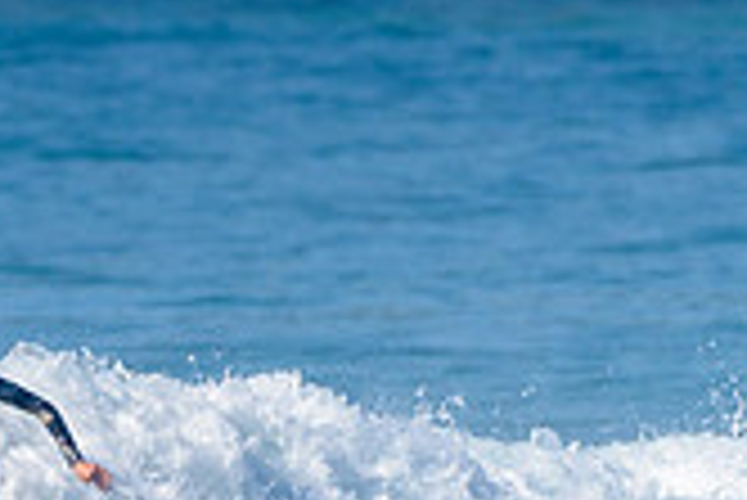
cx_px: -115
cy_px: 519
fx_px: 45190
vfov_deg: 0.6
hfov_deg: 0.9
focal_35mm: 2176
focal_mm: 500
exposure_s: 1/2000
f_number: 5.6
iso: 180
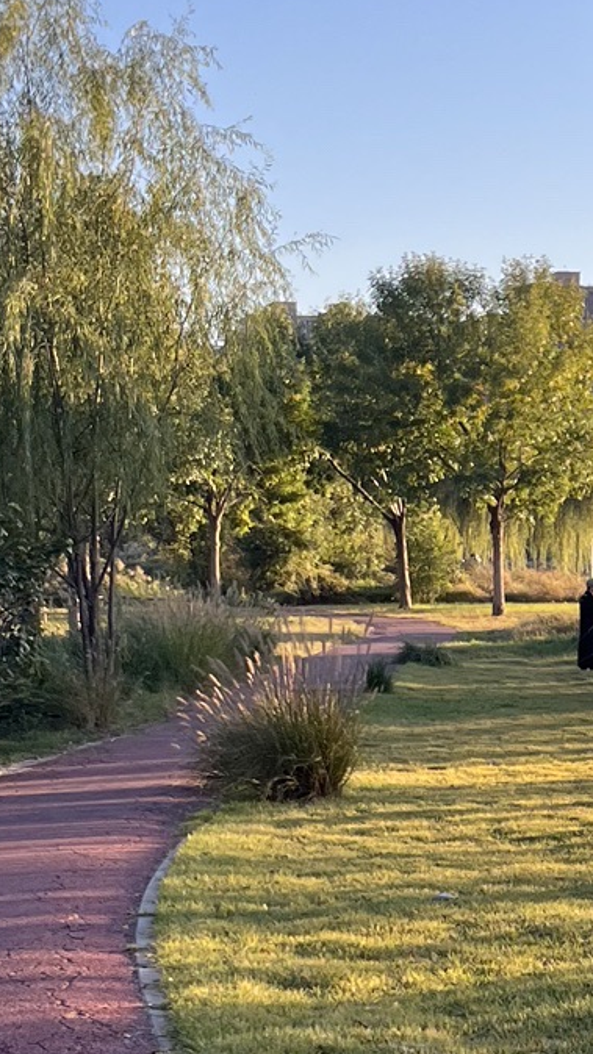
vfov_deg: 24.4
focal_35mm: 84
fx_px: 2349
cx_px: 580
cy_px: 993
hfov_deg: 14.2
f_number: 1.6
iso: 50
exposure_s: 1/705
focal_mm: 5.1
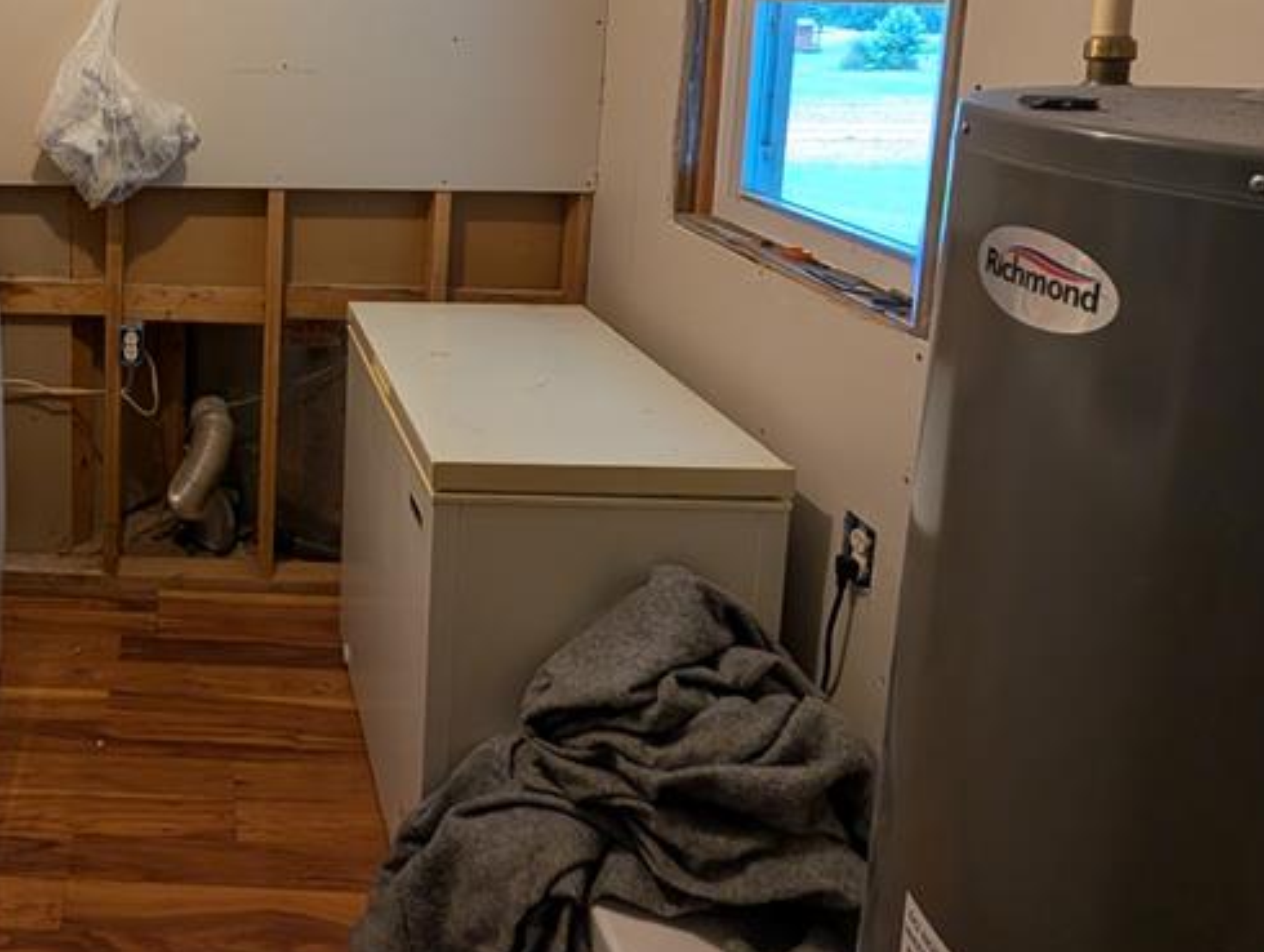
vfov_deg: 49.7
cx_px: 137
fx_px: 914
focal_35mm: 25
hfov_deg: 59.5
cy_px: 119
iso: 55
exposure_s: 1/60
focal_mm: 2.02
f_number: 1.7
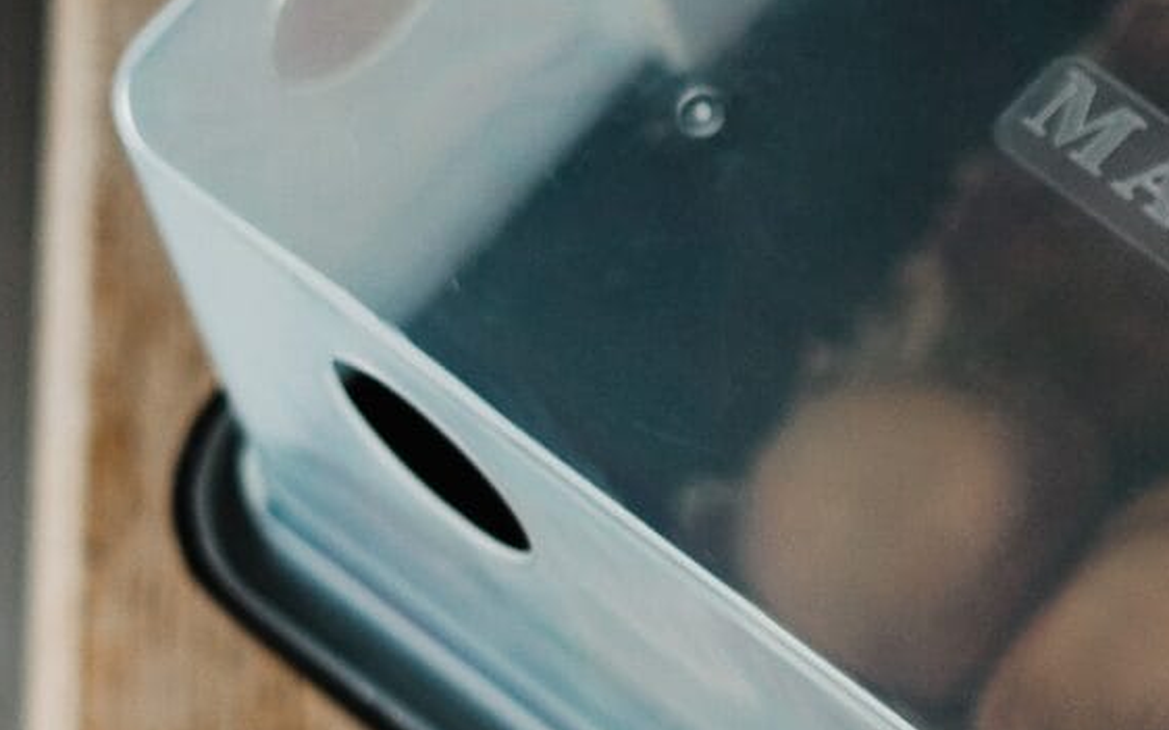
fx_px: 5542
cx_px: 1610
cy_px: 715
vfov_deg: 7.5
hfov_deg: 11.6
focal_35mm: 174
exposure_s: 1/400
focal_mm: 50
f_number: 2.2
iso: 100
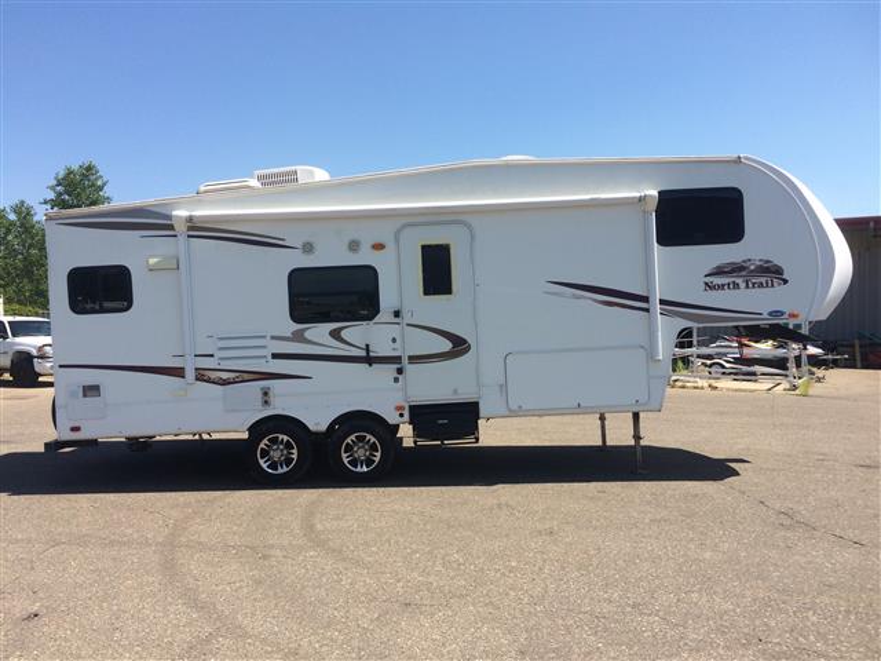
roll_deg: +0.0
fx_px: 738
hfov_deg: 61.7
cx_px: 440
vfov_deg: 48.2
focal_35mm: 29
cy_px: 330
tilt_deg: -0.9
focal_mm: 4.15
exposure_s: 1/1786
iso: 32
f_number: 2.2
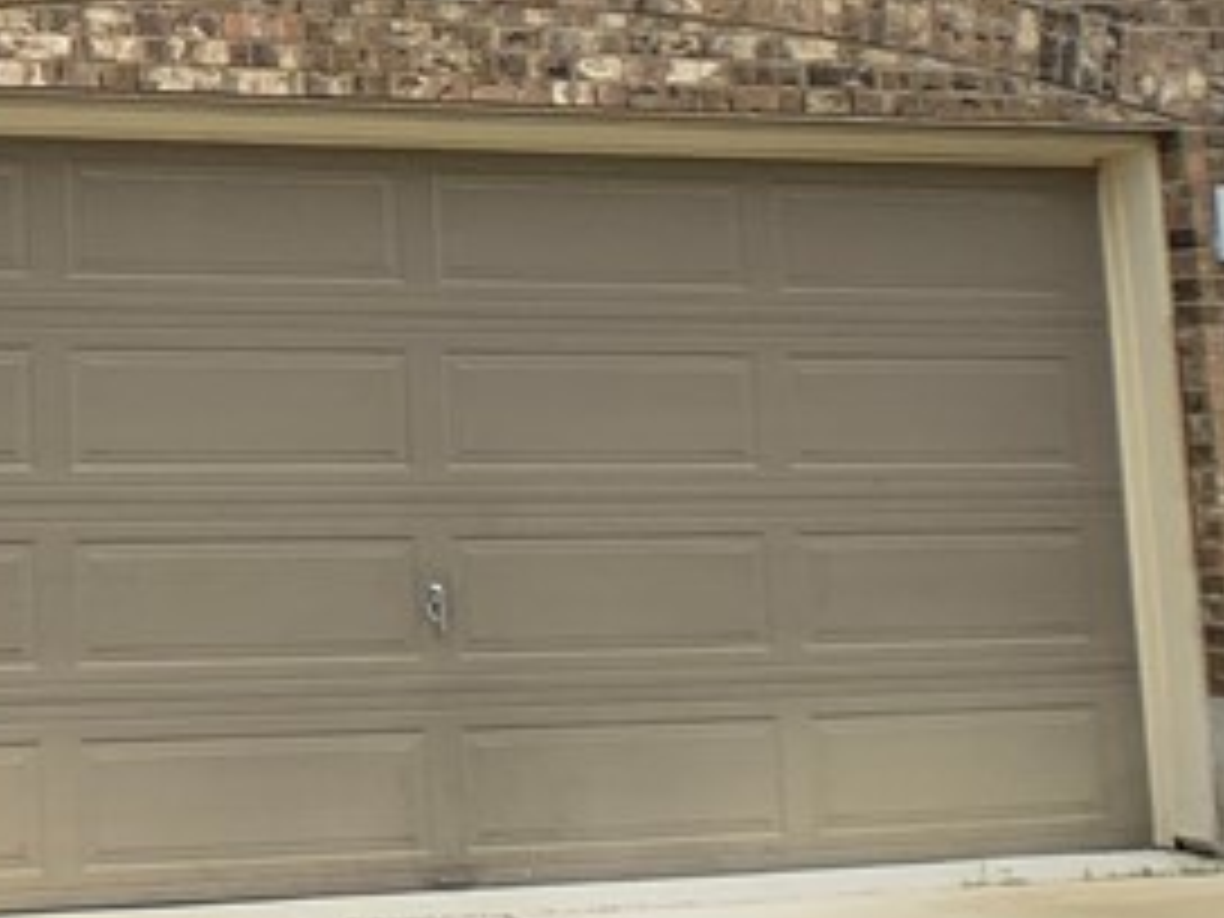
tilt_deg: +9.4
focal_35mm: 98
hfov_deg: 19.2
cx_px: -135
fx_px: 3465
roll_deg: -0.6
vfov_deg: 15.0
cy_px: 122
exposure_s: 1/1282
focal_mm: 4.25
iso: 25
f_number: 1.8
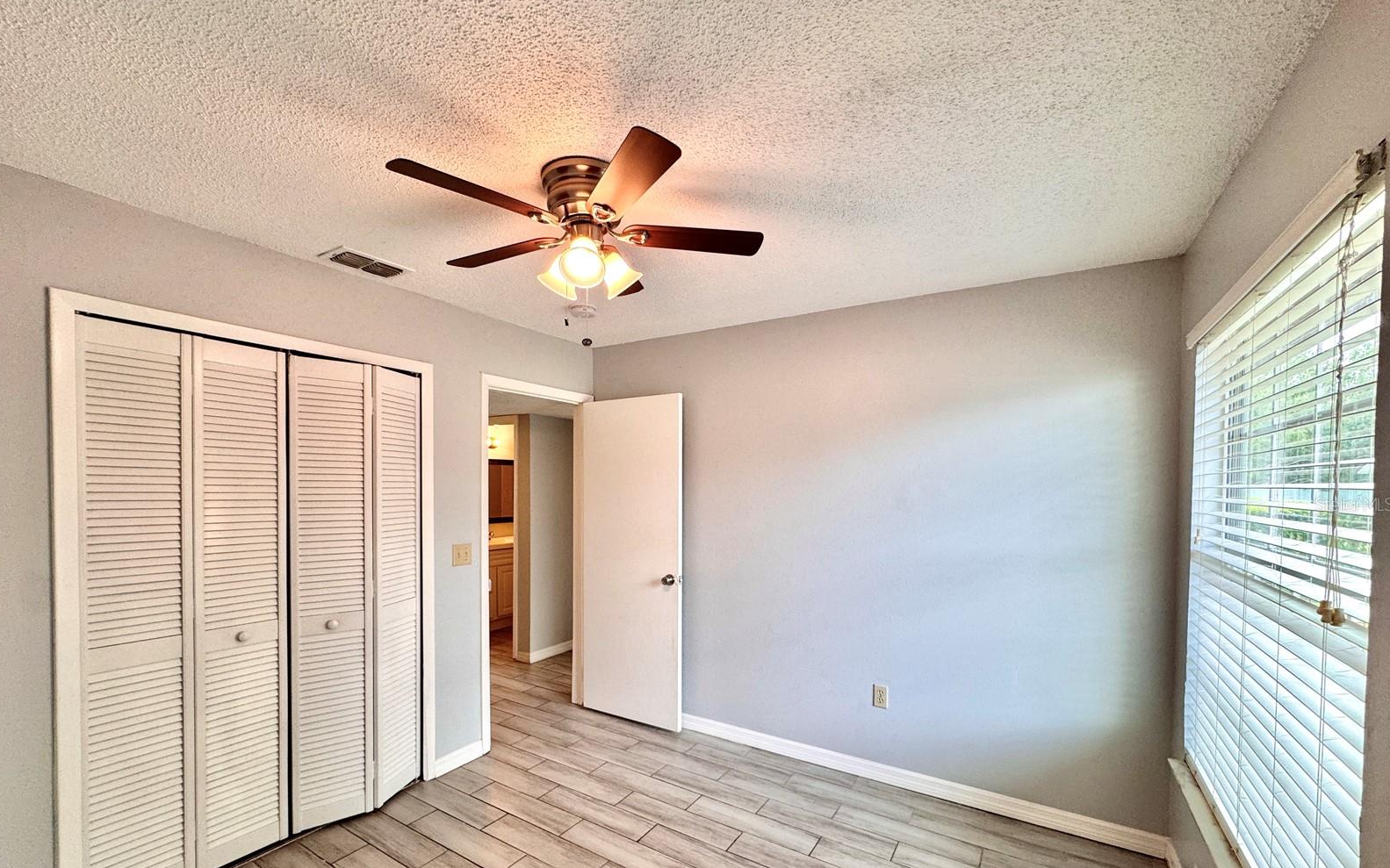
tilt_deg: -2.3
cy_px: 504
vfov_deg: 74.3
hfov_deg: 101.5
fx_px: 568
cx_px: 695
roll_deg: -1.3
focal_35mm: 15
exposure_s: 1/120
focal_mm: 2.22
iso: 125
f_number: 2.2
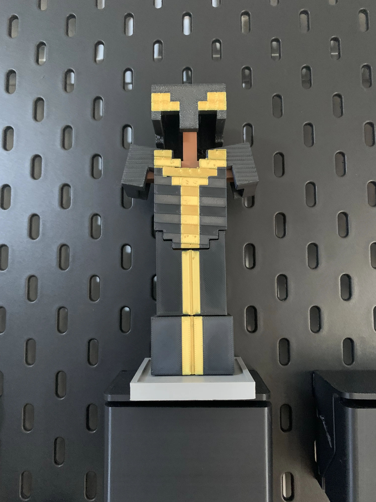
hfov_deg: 53.1
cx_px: 188
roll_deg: -0.5
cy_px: 251
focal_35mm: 26
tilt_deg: +6.5
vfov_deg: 67.3
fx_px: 377
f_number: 1.8
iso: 800
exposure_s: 1/30
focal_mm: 4.25
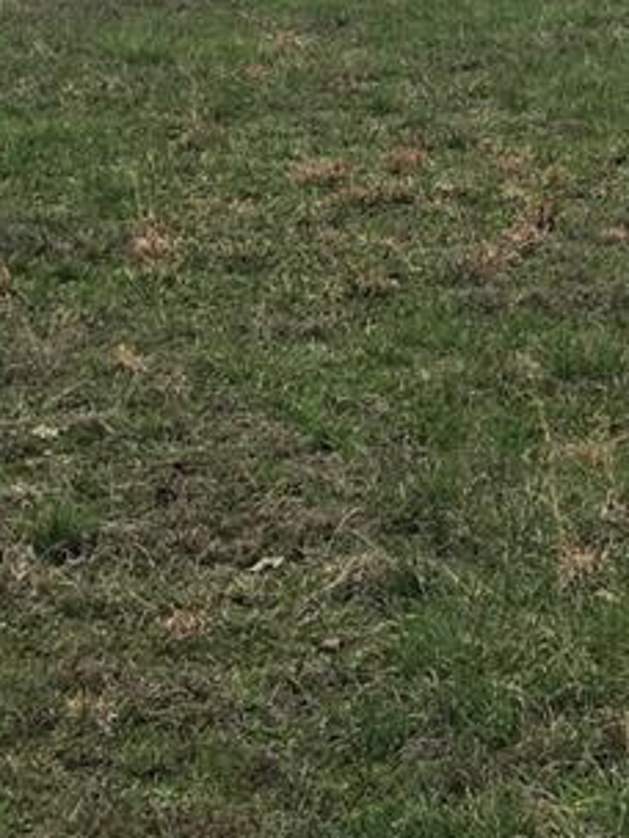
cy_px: -69
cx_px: 541
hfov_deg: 10.3
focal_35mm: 144
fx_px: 3489
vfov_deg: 13.5
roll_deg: +1.1
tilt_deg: -6.0
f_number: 2.8
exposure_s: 1/1030
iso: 20
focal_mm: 6.6
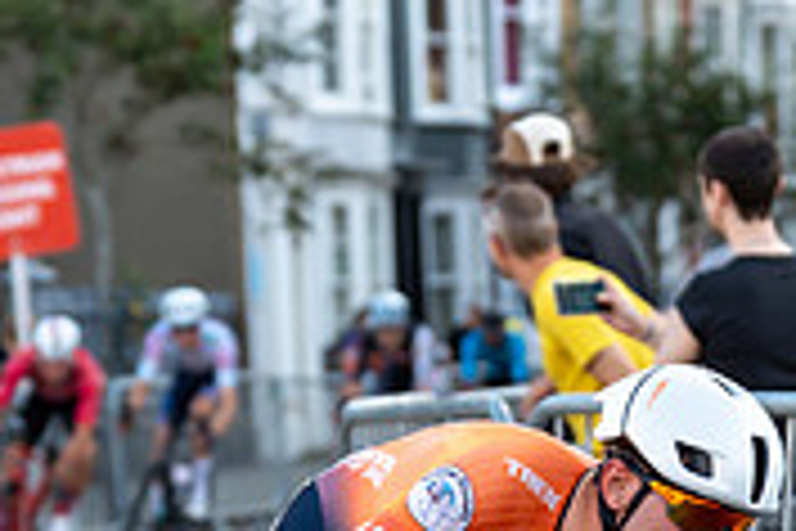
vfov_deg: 5.3
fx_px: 5660
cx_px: 477
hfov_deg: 8.0
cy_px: 718
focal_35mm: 256
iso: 400
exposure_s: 1/800
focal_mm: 78
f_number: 3.2
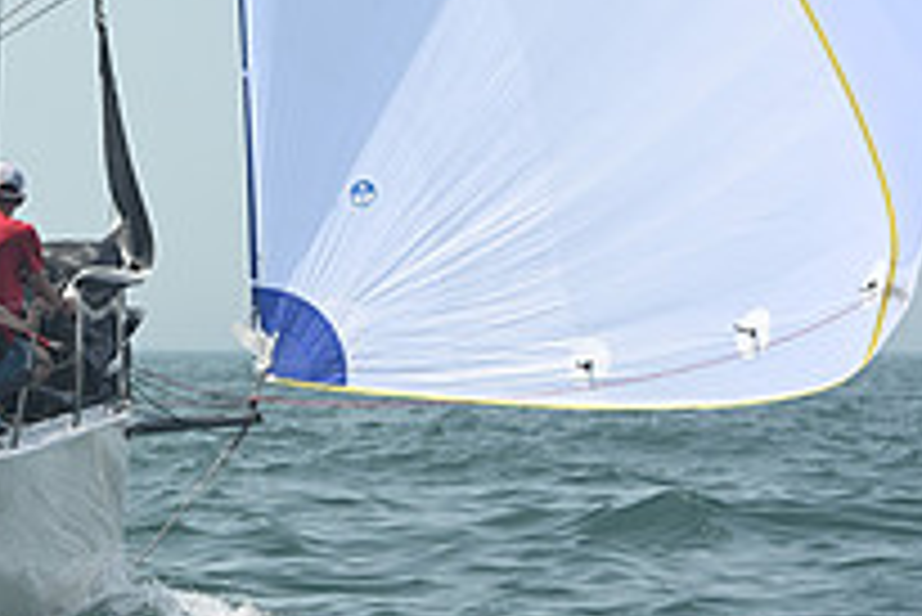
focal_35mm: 317
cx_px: -265
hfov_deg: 6.4
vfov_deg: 4.3
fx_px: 8124
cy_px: 295
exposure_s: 1/1250
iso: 320
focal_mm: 112
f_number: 7.1
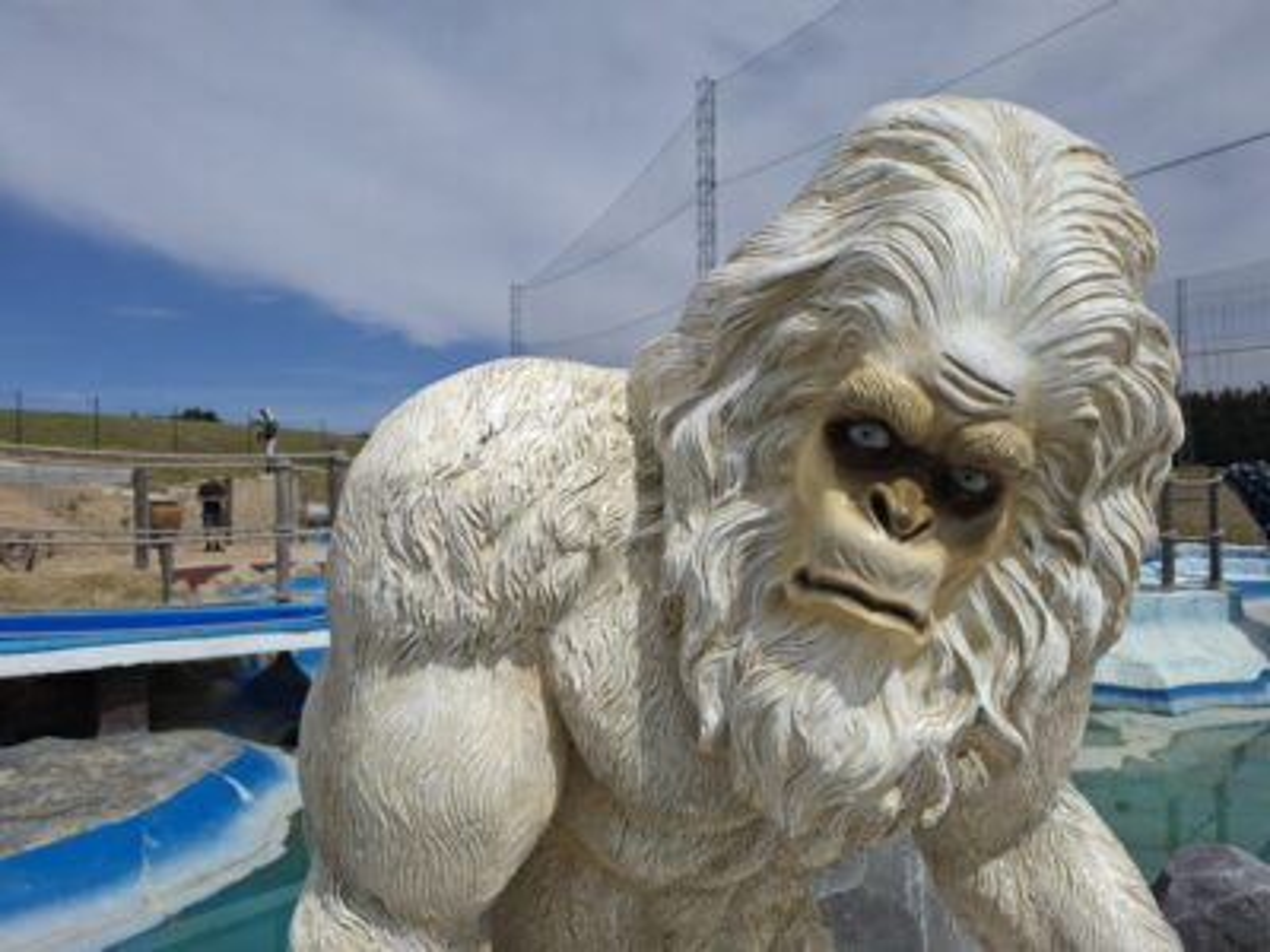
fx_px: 844
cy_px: 476
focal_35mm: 23
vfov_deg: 58.9
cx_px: 635
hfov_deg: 73.9
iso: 50
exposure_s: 1/3413
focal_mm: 5.54
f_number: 1.8
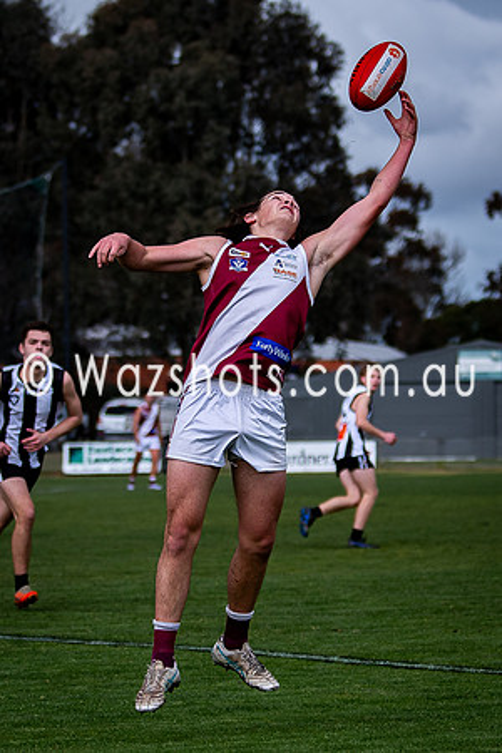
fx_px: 4875
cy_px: 396
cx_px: 251
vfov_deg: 8.8
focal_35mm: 233
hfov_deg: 5.9
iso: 100
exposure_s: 1/2000
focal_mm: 70
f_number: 2.8
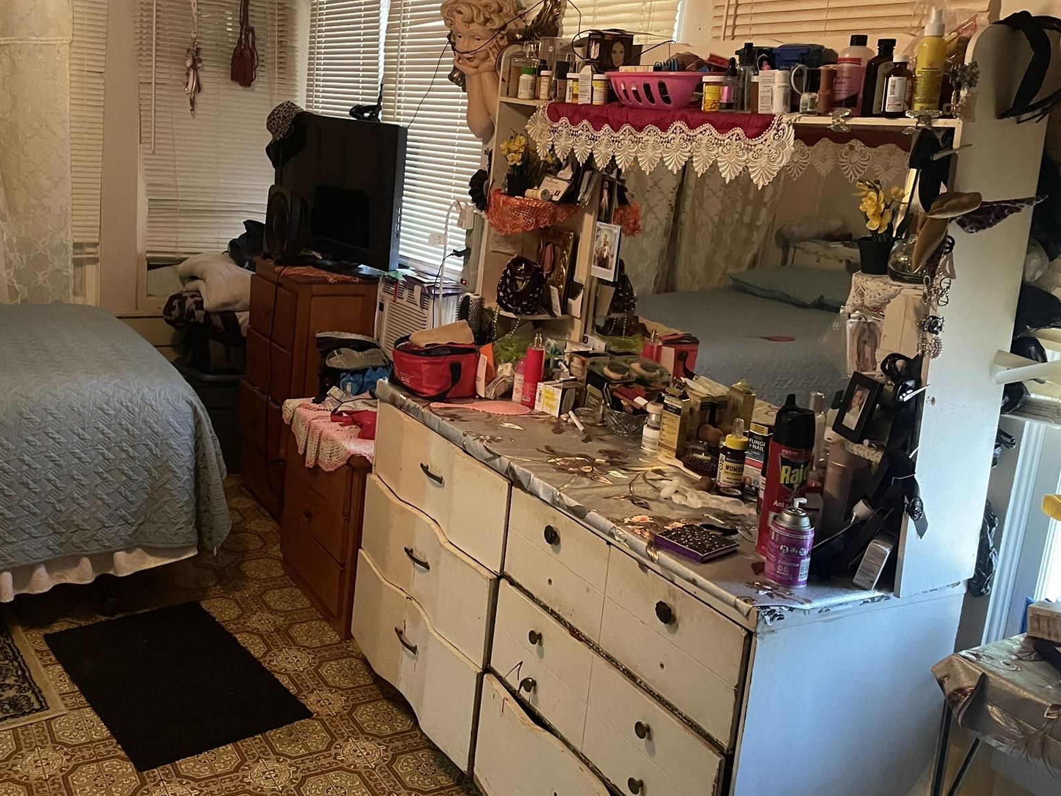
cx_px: 419
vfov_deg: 41.7
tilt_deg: -10.7
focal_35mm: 34
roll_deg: -4.0
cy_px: 338
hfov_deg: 53.5
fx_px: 1042
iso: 640
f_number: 1.6
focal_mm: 4.2
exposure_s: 1/30
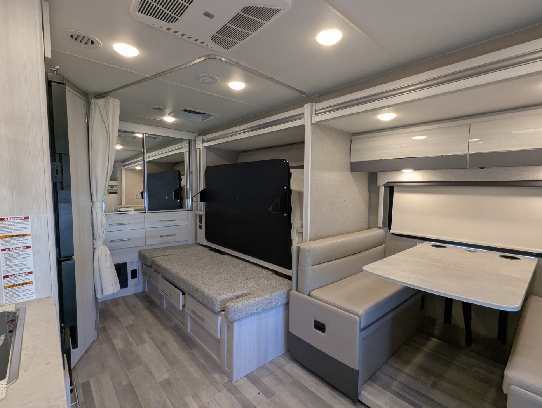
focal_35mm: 16
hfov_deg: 94.4
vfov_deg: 78.2
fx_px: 251
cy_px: 204
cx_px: 271
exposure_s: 1/141
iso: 210
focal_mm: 2.35
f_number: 2.2
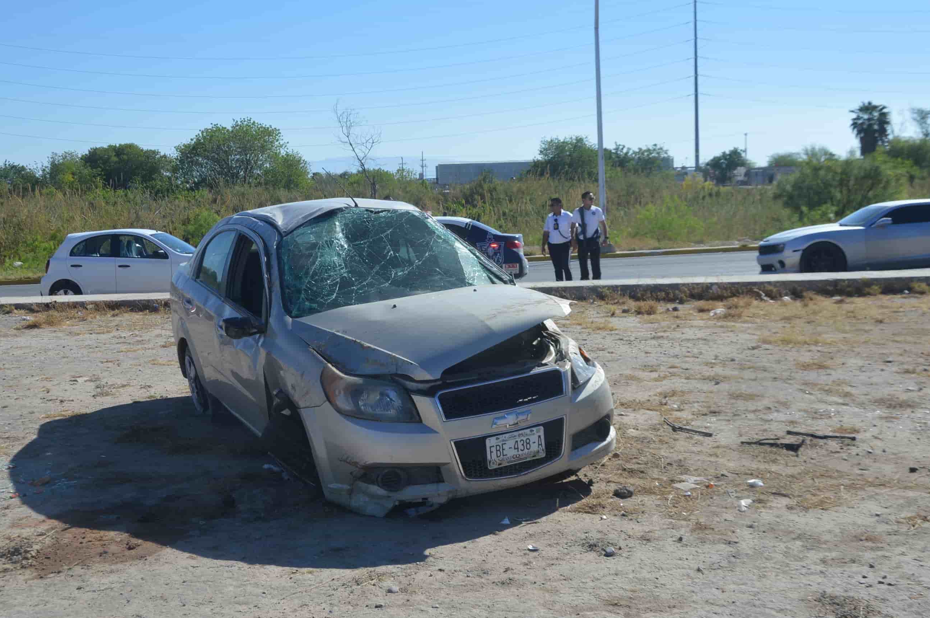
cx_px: 426
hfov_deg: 46.4
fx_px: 1084
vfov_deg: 31.8
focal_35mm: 42
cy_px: 273
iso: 100
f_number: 8
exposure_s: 1/250
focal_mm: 24
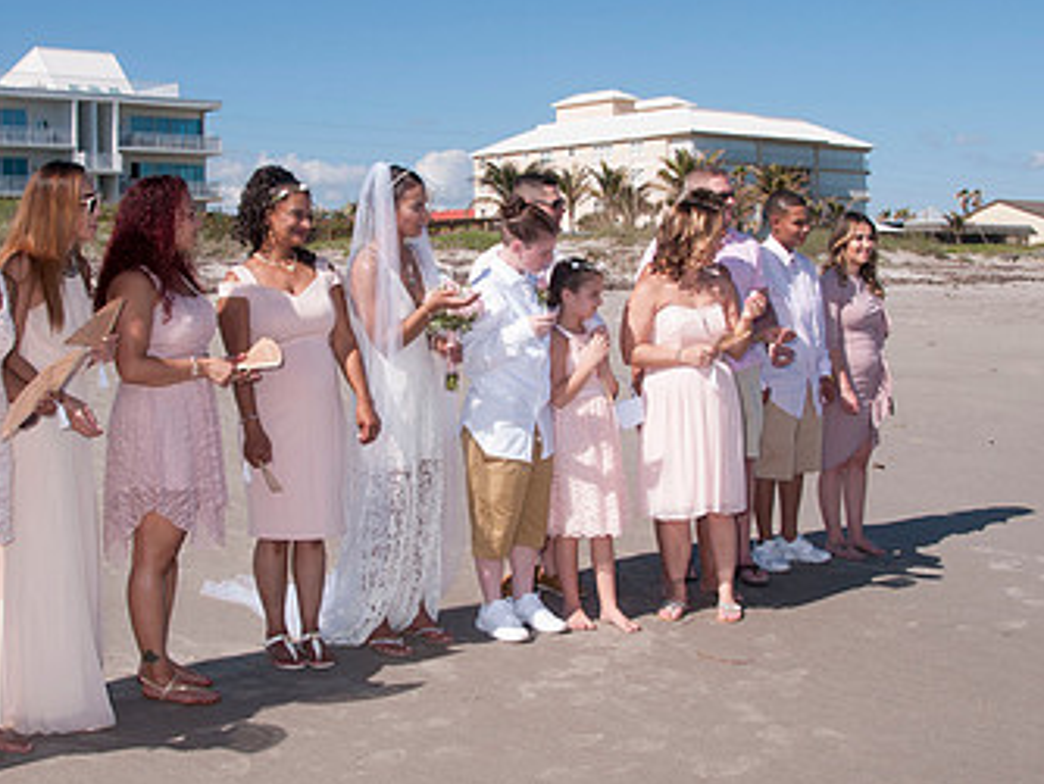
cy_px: 326
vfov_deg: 29.1
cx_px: 478
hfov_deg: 38.1
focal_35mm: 50
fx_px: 1509
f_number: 11
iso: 100
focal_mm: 20
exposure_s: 1/250
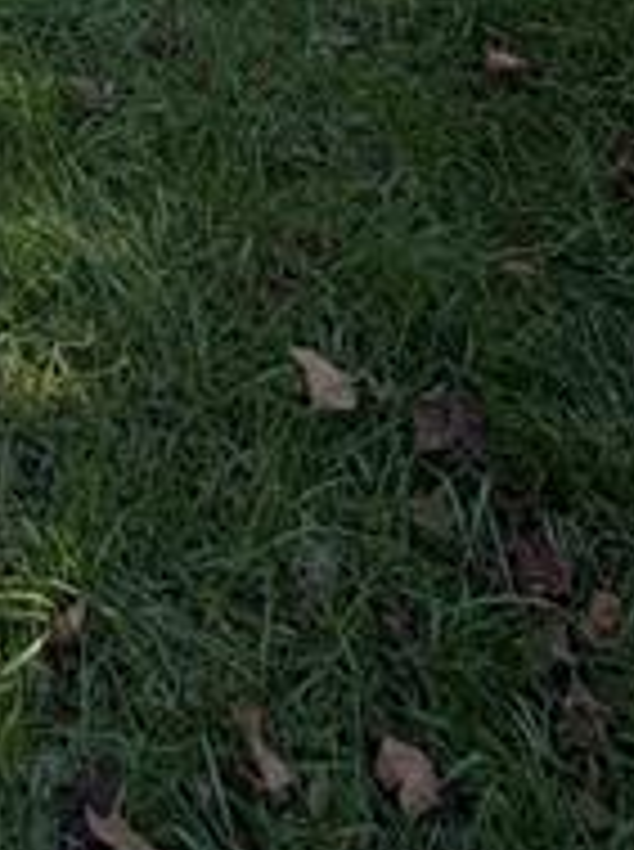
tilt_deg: -3.6
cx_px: -234
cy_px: -517
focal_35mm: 57
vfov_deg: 24.1
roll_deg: -0.7
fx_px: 1397
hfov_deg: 22.4
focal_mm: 2.22
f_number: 2.2
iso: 64
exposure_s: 1/502
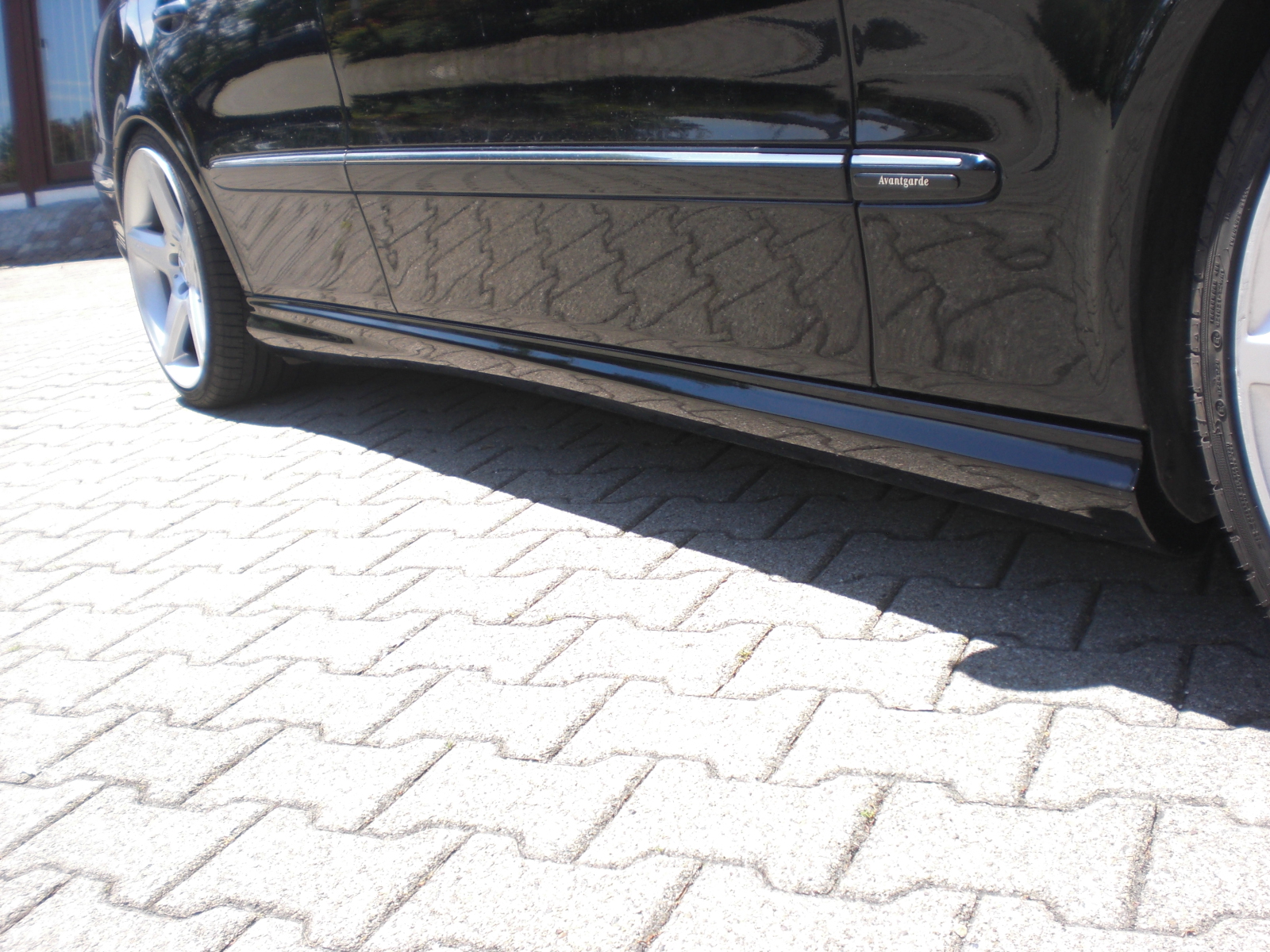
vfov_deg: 37.7
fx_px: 1394
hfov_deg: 49.0
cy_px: 476
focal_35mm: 38
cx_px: 635
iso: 64
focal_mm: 6.3
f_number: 3.1
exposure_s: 1/320
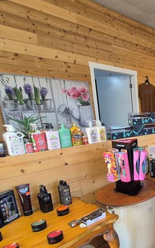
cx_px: 198
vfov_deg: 67.5
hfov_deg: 34.1
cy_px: 152
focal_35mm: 27
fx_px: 182
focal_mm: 1.74
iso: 125
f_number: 2.2
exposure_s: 1/60
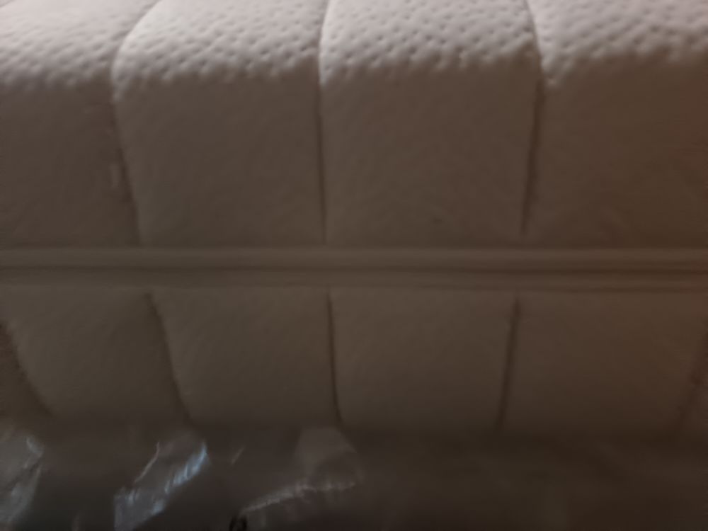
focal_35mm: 24
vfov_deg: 56.8
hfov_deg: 71.6
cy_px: 266
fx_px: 491
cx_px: 354
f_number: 1.75
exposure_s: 1/16.7
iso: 4612
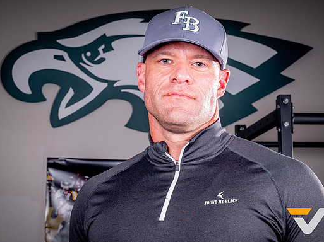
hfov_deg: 28.2
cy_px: 159
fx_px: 645
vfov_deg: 21.2
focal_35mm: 69
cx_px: 156
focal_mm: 46
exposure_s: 1/125
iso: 100
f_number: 8
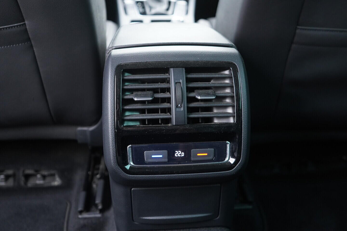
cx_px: 174
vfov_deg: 36.9
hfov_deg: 53.1
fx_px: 347
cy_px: 116
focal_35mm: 36
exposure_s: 1/40
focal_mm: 24
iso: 1000
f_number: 2.8
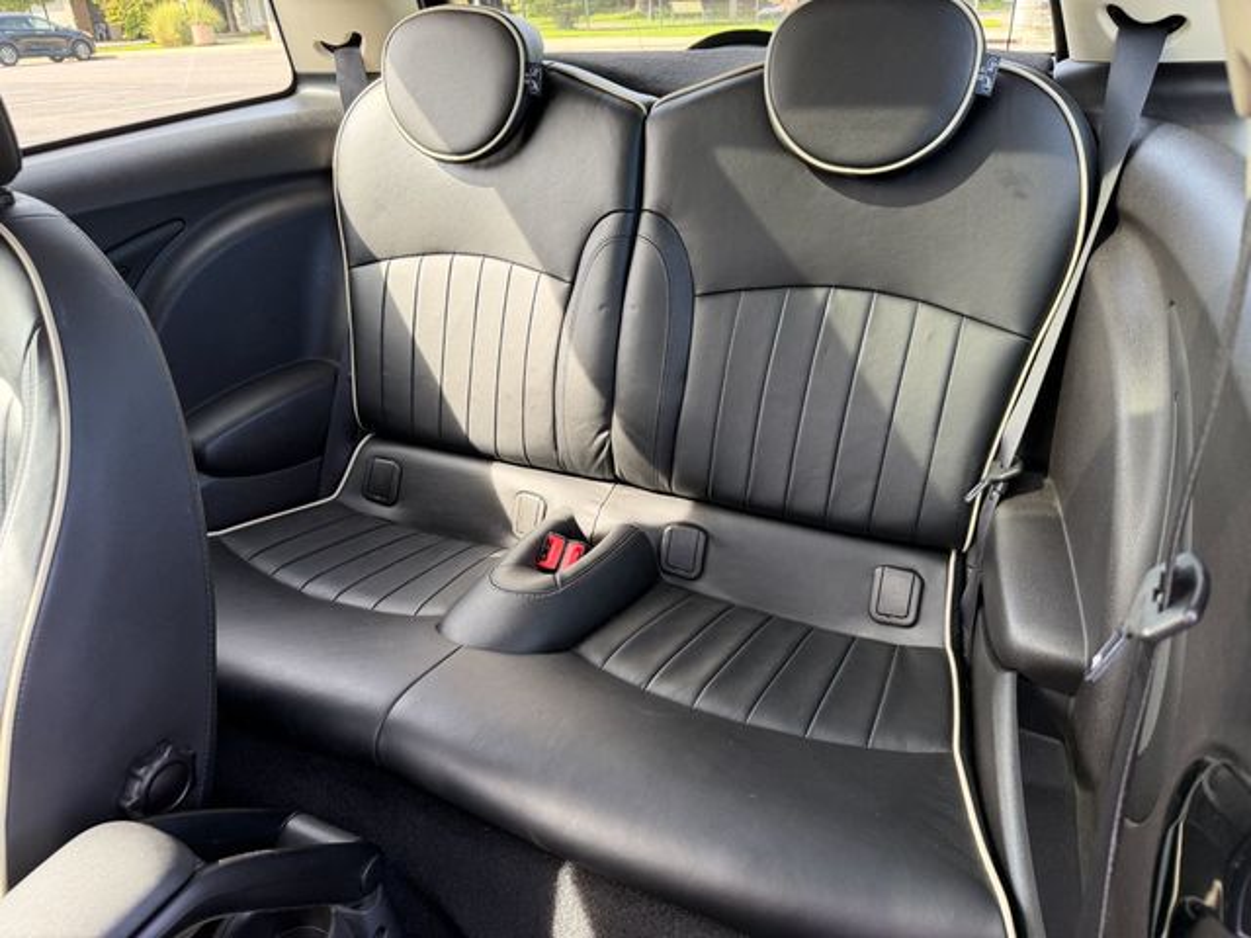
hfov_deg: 71.6
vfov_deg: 56.8
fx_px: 867
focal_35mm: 24
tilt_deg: -28.2
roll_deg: +4.3
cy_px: 469
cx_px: 626
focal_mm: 6.76
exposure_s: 1/127
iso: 125
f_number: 1.78
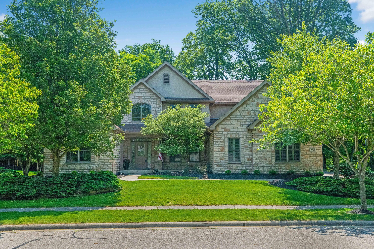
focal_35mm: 35
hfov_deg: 54.4
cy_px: 124
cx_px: 187
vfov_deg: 37.9
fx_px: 364
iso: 3200
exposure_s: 1/1250
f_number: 8
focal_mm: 35
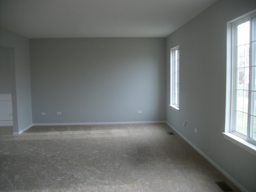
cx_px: 128
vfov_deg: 44.2
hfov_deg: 56.8
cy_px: 96
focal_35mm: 32
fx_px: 237
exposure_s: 1/40
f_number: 2.9
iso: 80
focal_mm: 5.7
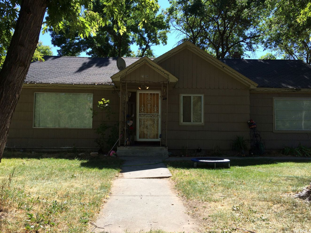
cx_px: 156
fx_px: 261
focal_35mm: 29
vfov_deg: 48.2
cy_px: 116
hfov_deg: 61.7
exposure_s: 1/933
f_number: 2.2
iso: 32
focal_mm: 4.15
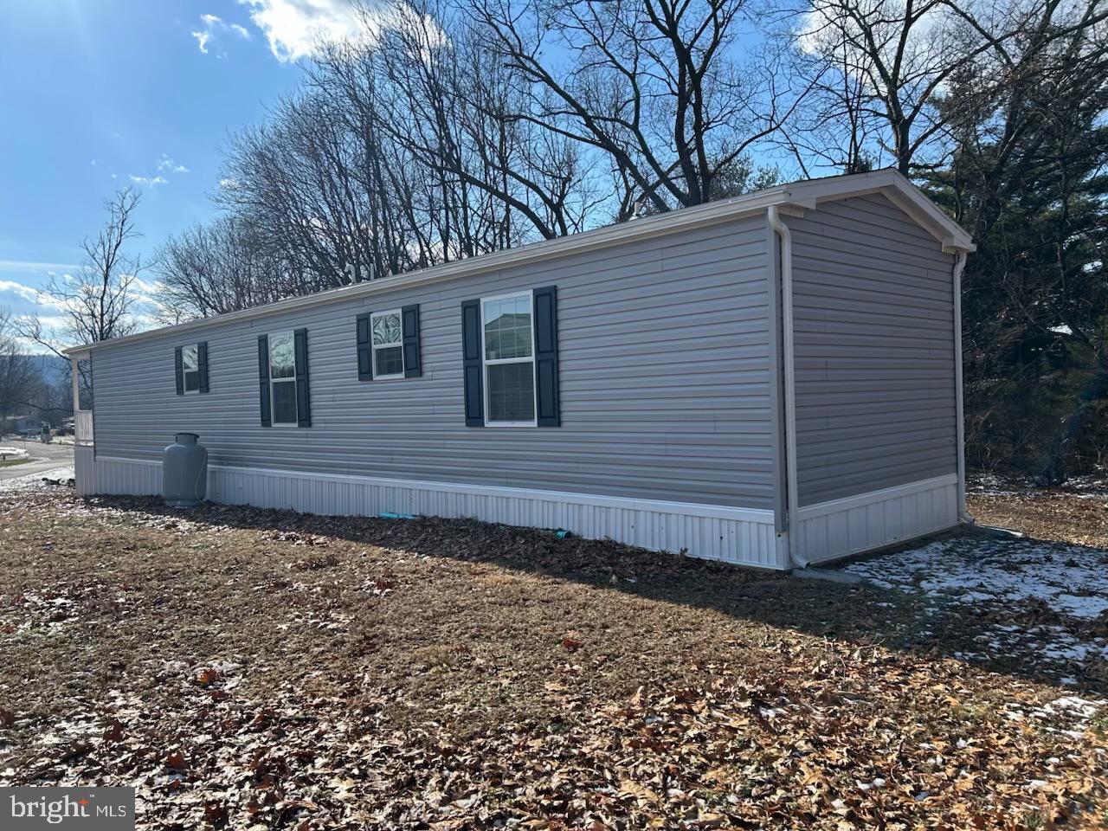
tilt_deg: +0.2
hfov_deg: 67.3
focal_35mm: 26
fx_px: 832
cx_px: 554
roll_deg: +2.2
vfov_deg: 53.1
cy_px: 416
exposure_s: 1/2841
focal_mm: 5.7
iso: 50
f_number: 1.5
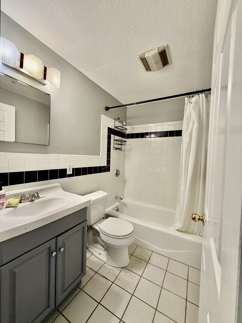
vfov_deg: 102.1
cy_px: 162
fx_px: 130
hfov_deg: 85.7
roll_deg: -2.5
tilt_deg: -1.5
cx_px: 121
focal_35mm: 14
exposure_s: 1/60
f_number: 2.2
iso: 160
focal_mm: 2.22
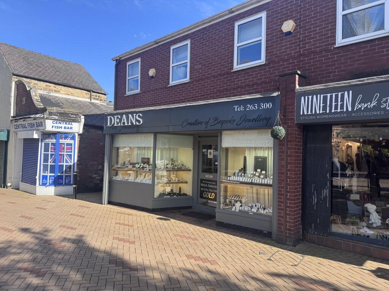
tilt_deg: +2.6
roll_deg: -1.5
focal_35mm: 24
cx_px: 194
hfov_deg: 71.6
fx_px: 270
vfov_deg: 56.8
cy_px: 146
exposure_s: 1/1524
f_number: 1.78
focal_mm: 6.76
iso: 80
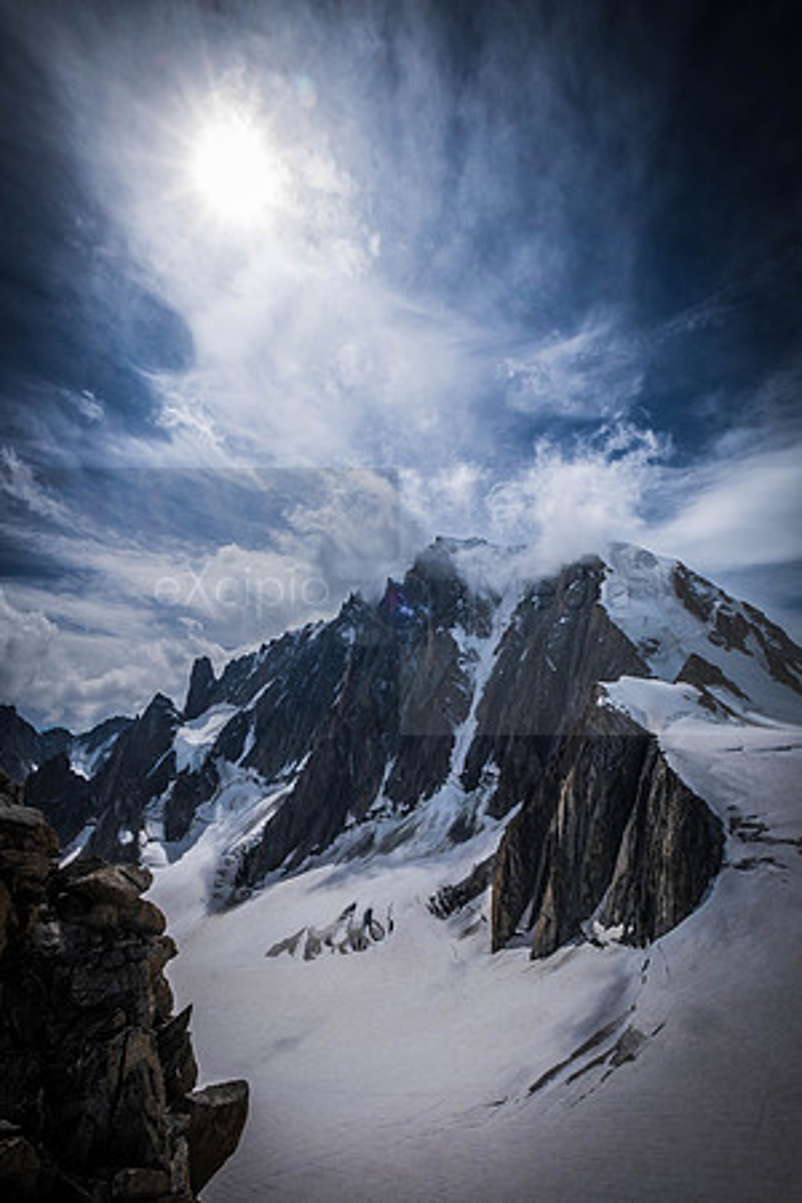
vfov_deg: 100.4
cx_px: 401
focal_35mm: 15
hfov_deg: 77.3
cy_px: 602
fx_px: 501
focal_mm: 10
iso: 200
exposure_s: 1/220
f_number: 22
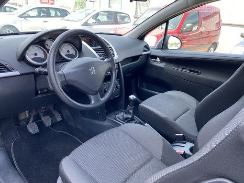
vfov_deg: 53.1
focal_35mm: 26
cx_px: 122
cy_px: 92
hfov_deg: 67.3
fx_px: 183
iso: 50
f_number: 1.8
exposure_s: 1/121
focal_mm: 4.25
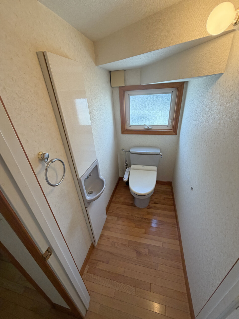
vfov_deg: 102.1
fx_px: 129
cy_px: 160
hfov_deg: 85.7
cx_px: 120
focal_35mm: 14
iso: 200
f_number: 2.2
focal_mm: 2.22
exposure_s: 1/120
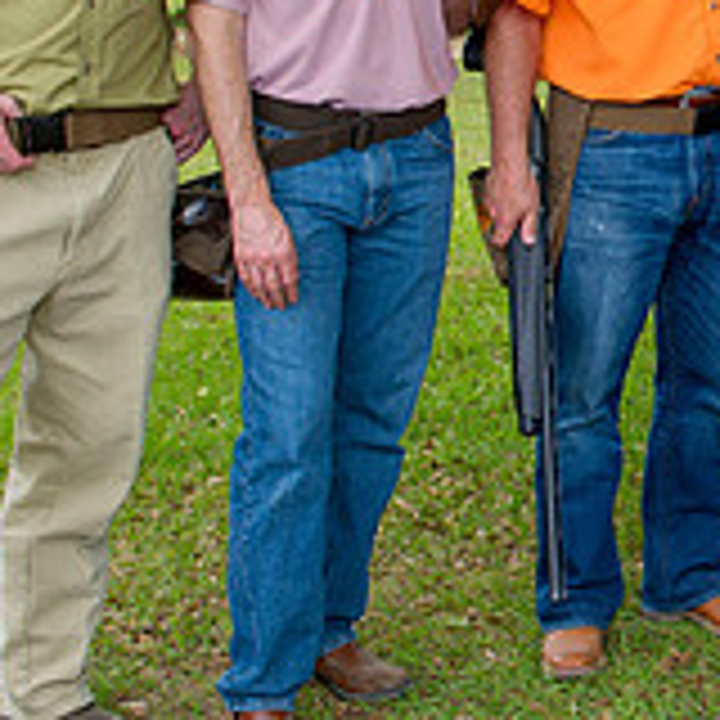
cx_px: 868
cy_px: 230
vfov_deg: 20.8
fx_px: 1953
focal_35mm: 83
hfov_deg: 19.6
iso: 200
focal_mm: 27
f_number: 5.6
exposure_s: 1/160
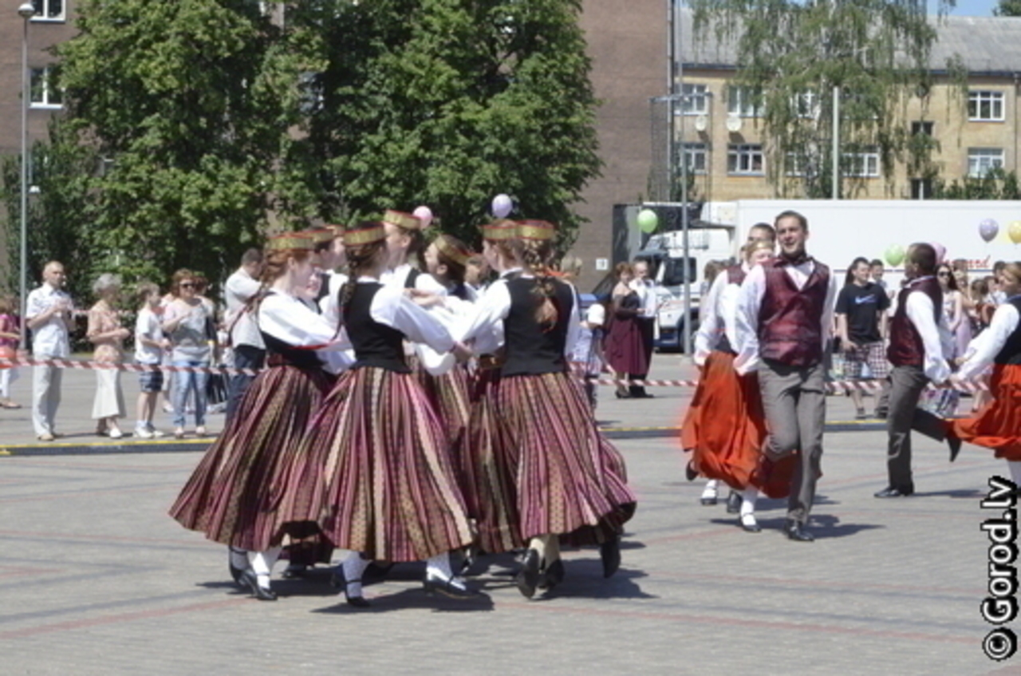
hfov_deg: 22.0
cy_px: 338
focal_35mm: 93
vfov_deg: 14.6
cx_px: 510
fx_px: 2631
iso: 2200
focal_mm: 62
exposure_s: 1/320
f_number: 32
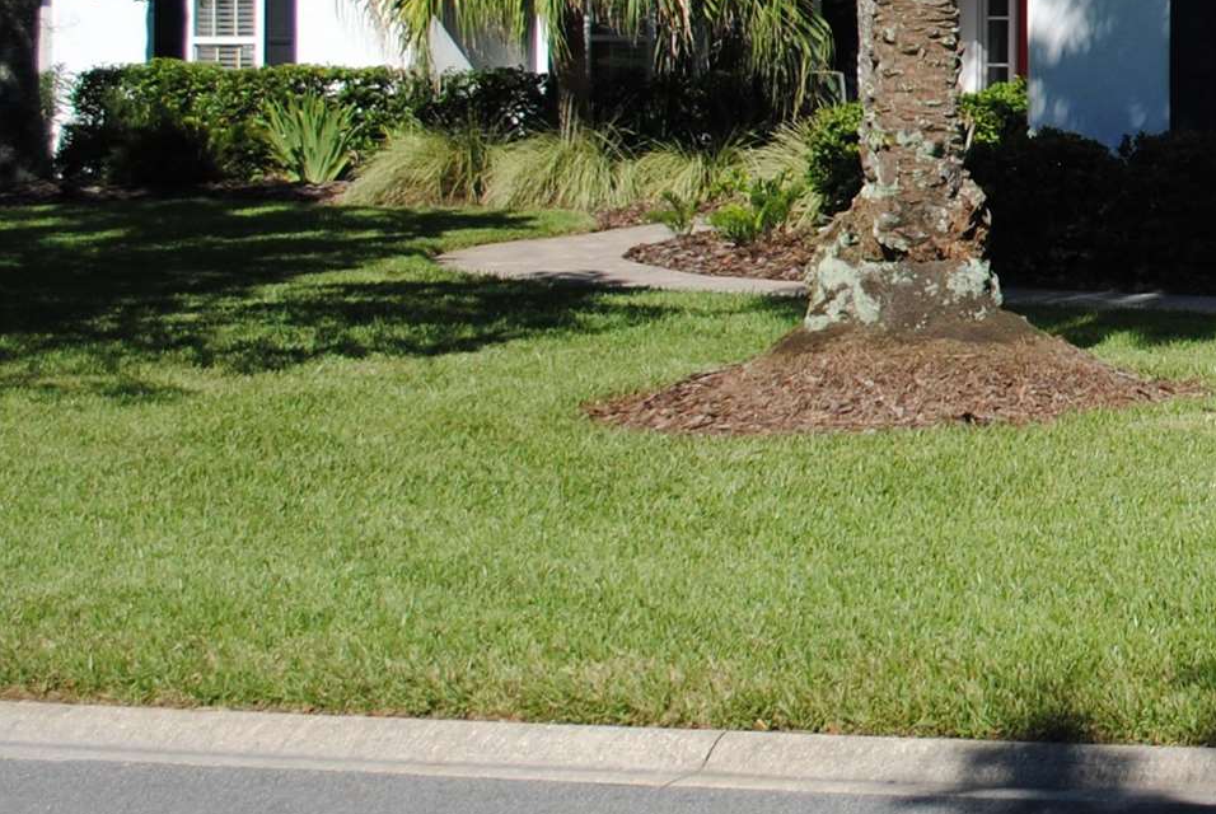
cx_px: 1647
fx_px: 3585
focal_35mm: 106
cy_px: -69
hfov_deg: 17.8
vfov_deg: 12.7
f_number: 4.5
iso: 100
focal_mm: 22
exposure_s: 1/1250
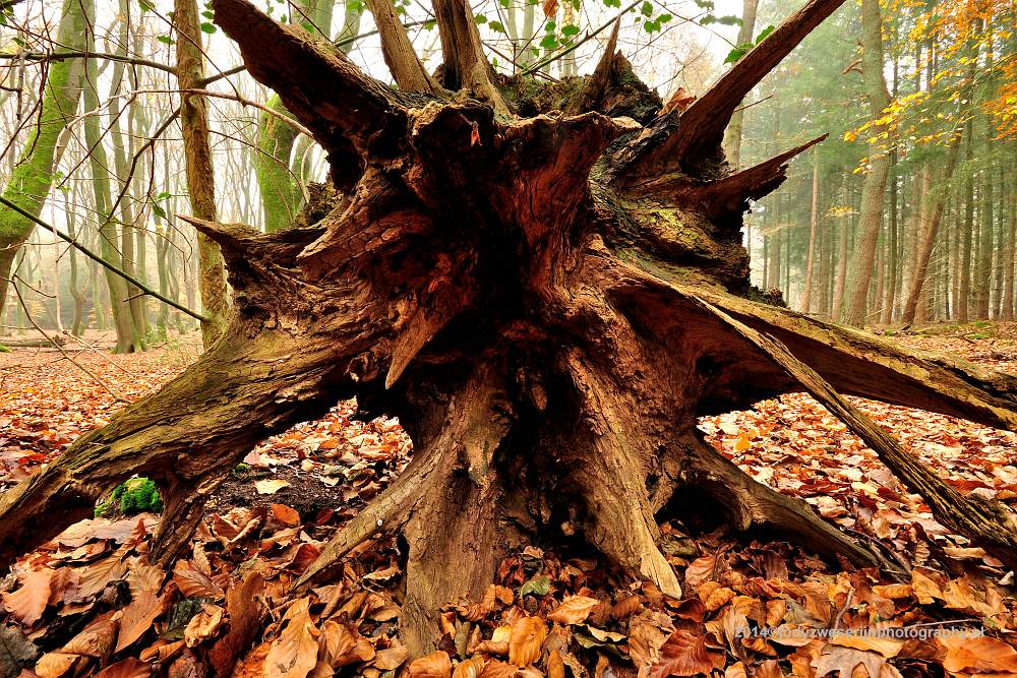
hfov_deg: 95.0
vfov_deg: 72.1
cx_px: 508
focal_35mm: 16
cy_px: 339
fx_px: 466
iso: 200
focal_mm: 11
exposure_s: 1
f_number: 13
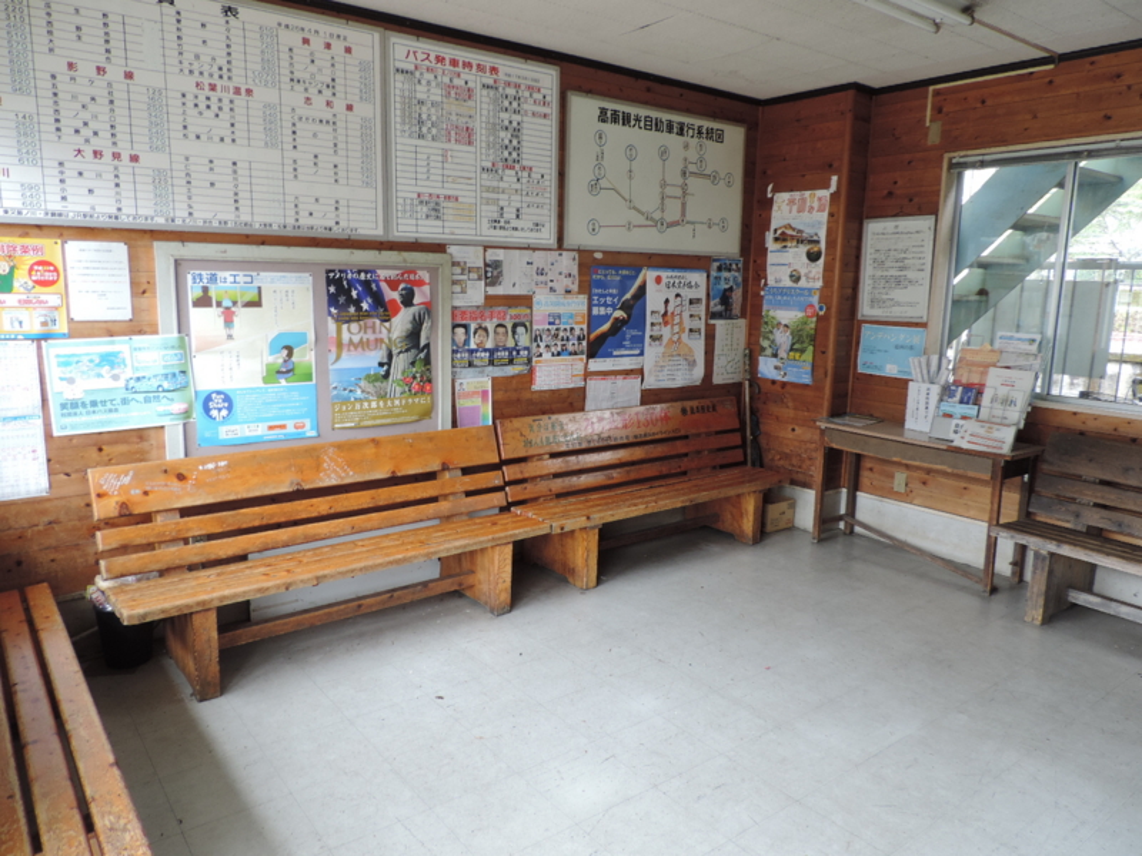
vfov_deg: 56.8
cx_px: 571
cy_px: 428
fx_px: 792
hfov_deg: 71.6
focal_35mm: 24
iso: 90
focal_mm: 4.3
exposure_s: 1/30
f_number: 3
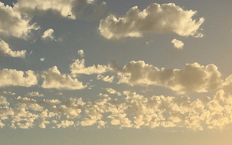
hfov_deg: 20.6
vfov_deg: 12.1
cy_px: 243
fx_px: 638
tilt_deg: -1.8
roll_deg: +0.6
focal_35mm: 101
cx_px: 101
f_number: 2.2
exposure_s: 1/4405
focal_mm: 4.15
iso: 32
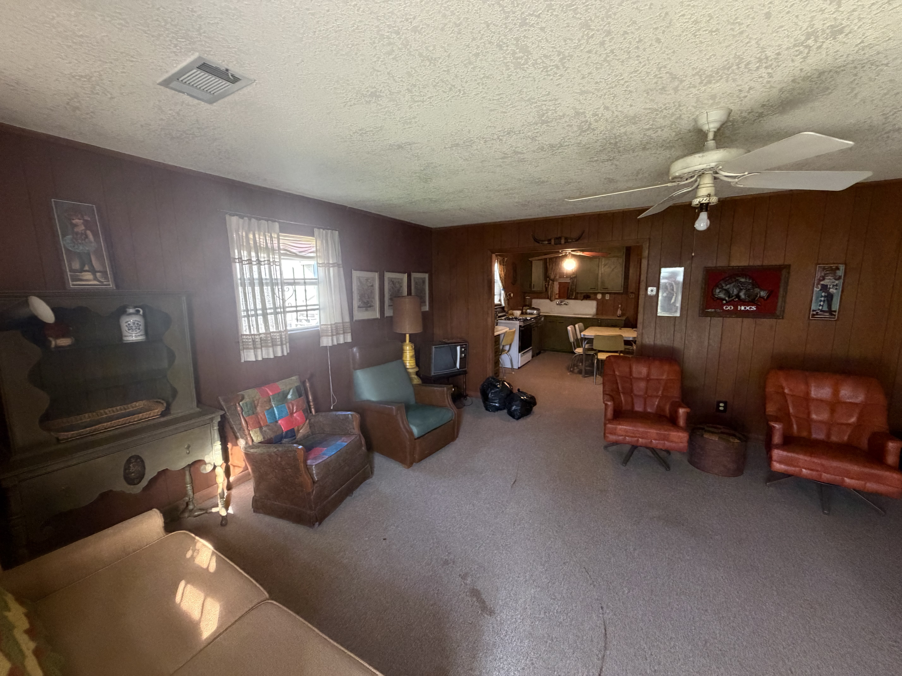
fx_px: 365
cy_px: 338
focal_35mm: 14
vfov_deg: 85.7
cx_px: 451
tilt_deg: -7.4
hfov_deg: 102.1
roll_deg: +1.1
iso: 500
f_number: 2.2
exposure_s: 1/60
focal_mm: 2.22
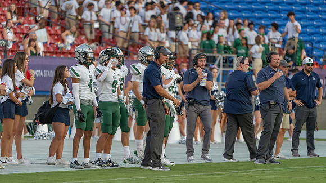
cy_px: 109
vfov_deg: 2.9
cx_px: 163
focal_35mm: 419
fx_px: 3622
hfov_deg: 5.2
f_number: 5.6
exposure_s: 1/1250
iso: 2000
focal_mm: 400
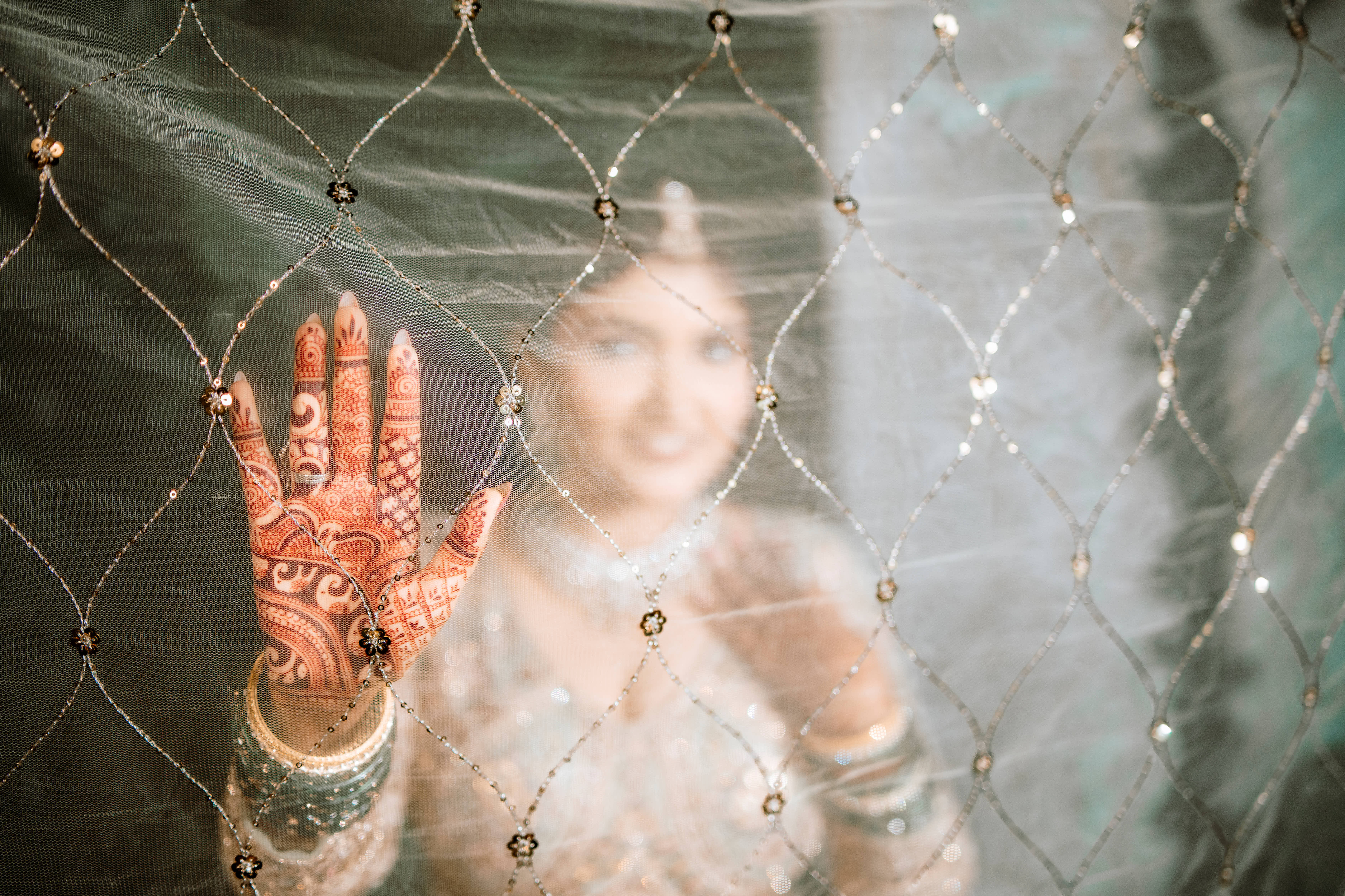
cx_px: 672
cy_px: 448
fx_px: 1308
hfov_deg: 54.4
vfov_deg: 37.9
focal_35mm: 35
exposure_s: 1/320
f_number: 1.4
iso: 640
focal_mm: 35
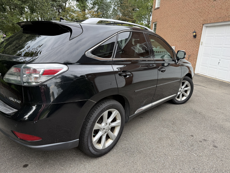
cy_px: 86
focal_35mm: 24
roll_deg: -4.1
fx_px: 159
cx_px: 115
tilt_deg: -14.2
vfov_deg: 56.8
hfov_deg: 71.6
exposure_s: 1/649
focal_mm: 6.76
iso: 80
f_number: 1.78
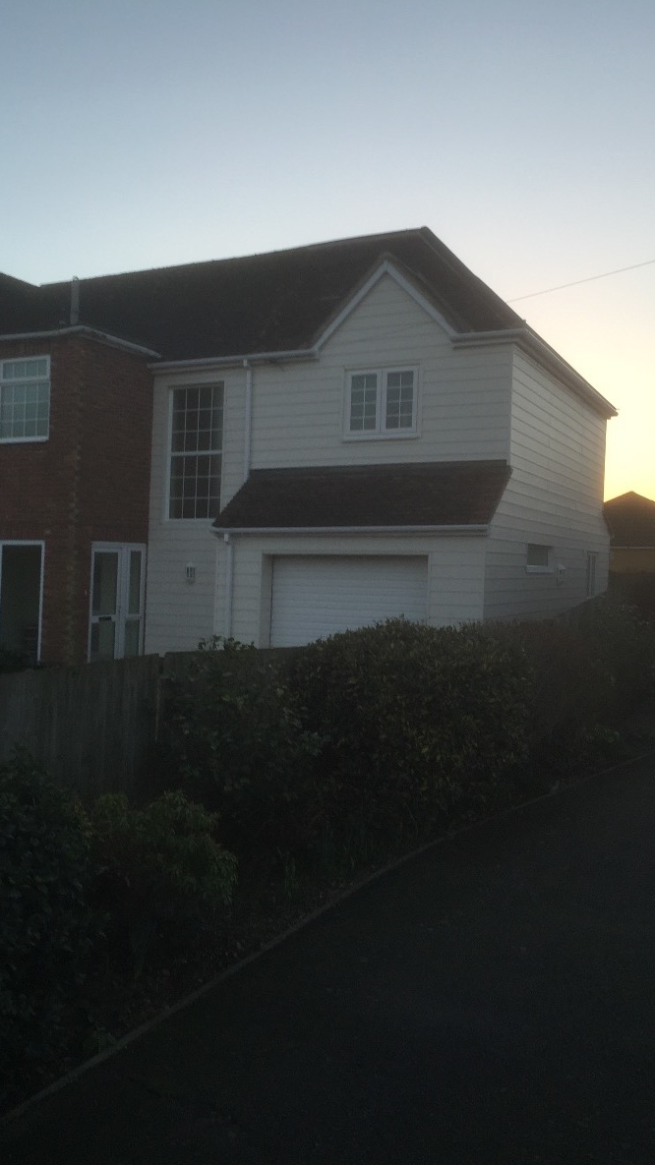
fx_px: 989
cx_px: 308
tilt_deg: -1.6
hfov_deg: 36.6
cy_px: 579
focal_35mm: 32
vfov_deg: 61.0
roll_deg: -0.1
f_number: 2.2
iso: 32
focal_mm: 4.15
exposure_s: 1/249
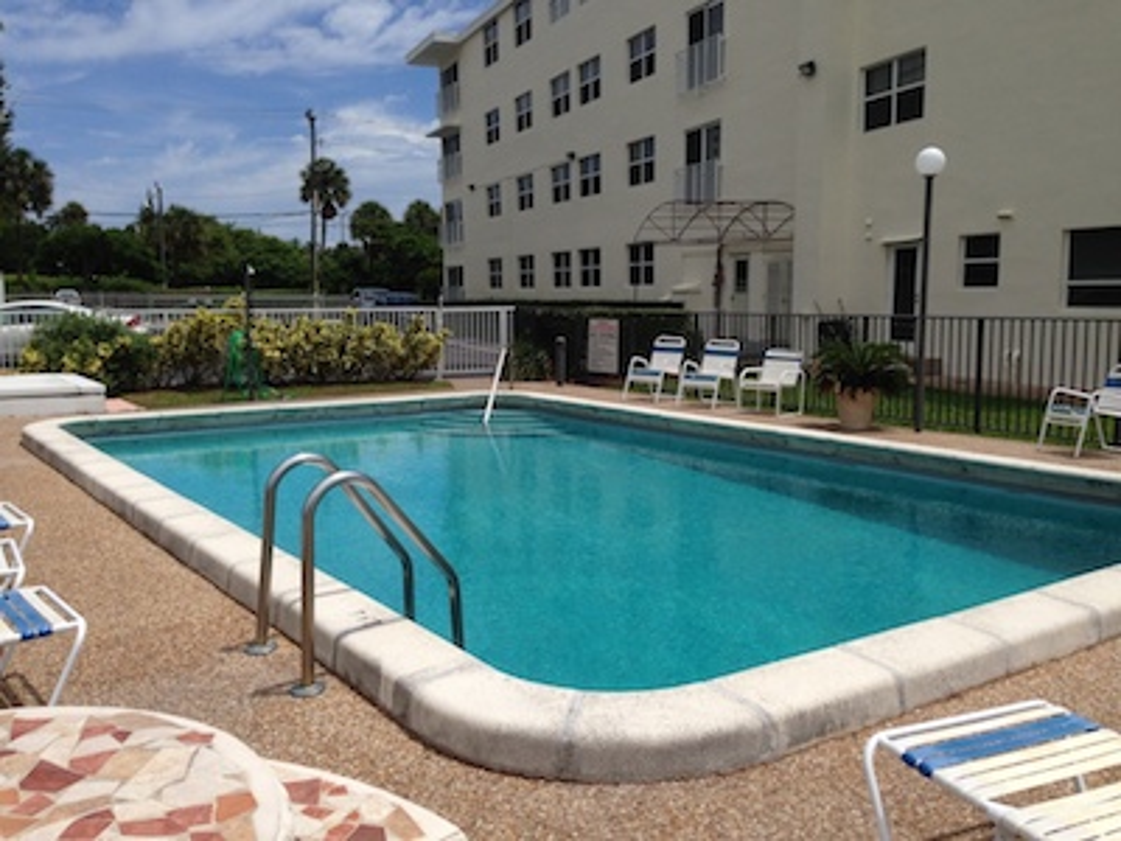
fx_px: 1069
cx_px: 560
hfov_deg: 55.4
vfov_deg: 42.9
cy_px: 420
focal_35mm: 33
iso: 50
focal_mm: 4.12
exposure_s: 1/3623
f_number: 2.4
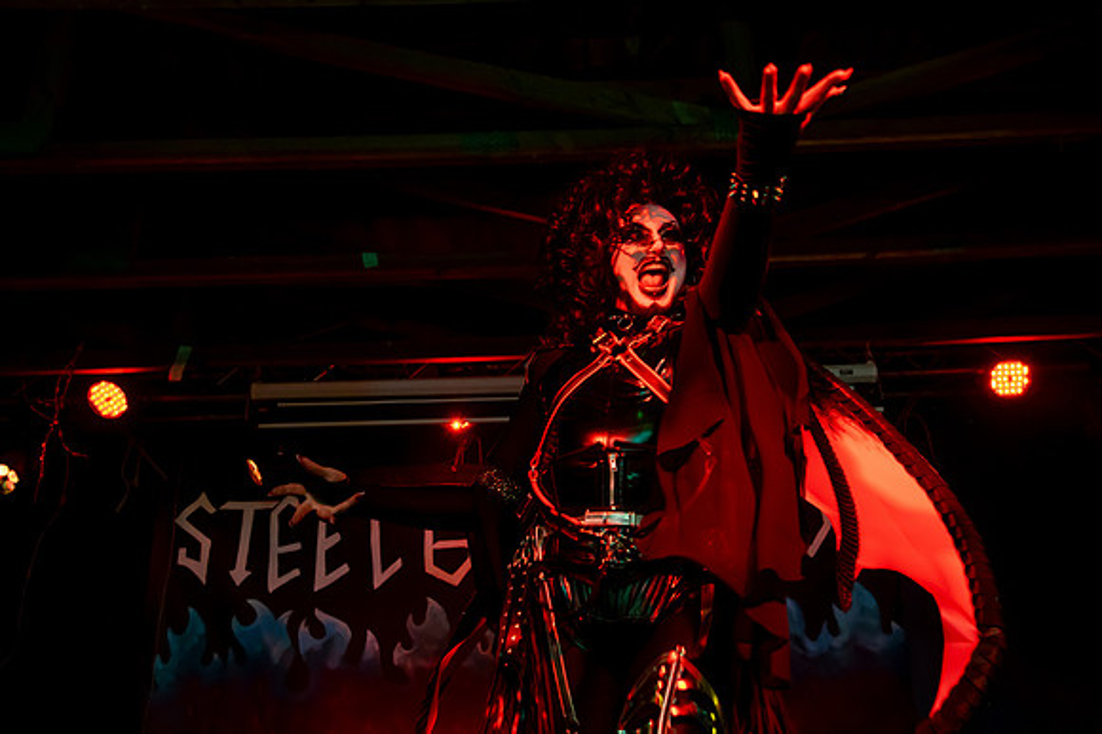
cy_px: 349
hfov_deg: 53.6
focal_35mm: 36
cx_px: 551
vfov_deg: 37.2
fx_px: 1090
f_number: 4
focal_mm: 34
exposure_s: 1/125
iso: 6400
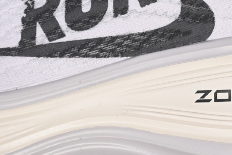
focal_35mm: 133
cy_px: 53
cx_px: 118
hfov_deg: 15.4
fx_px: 857
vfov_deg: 10.3
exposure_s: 1/80
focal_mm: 50
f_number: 7.1
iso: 160
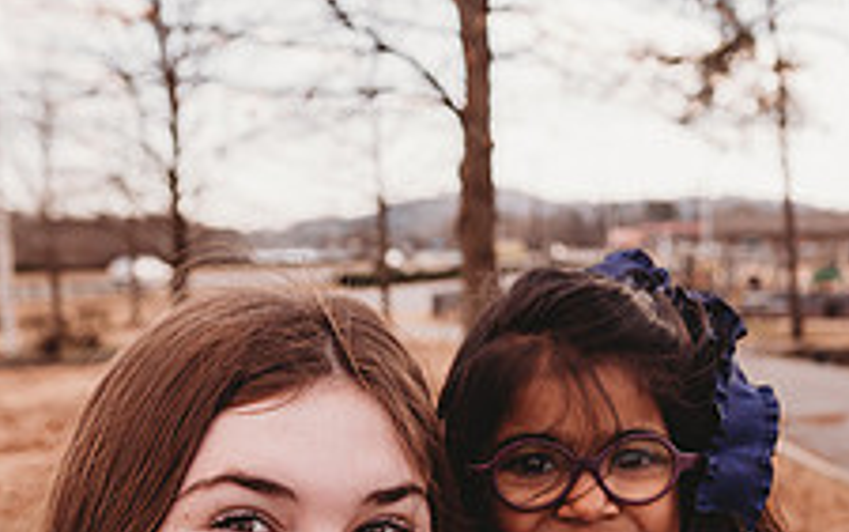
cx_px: 566
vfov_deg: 20.1
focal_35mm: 63
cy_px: 515
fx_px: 1459
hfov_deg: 32.2
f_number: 3.5
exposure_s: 1/400
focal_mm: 24
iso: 100
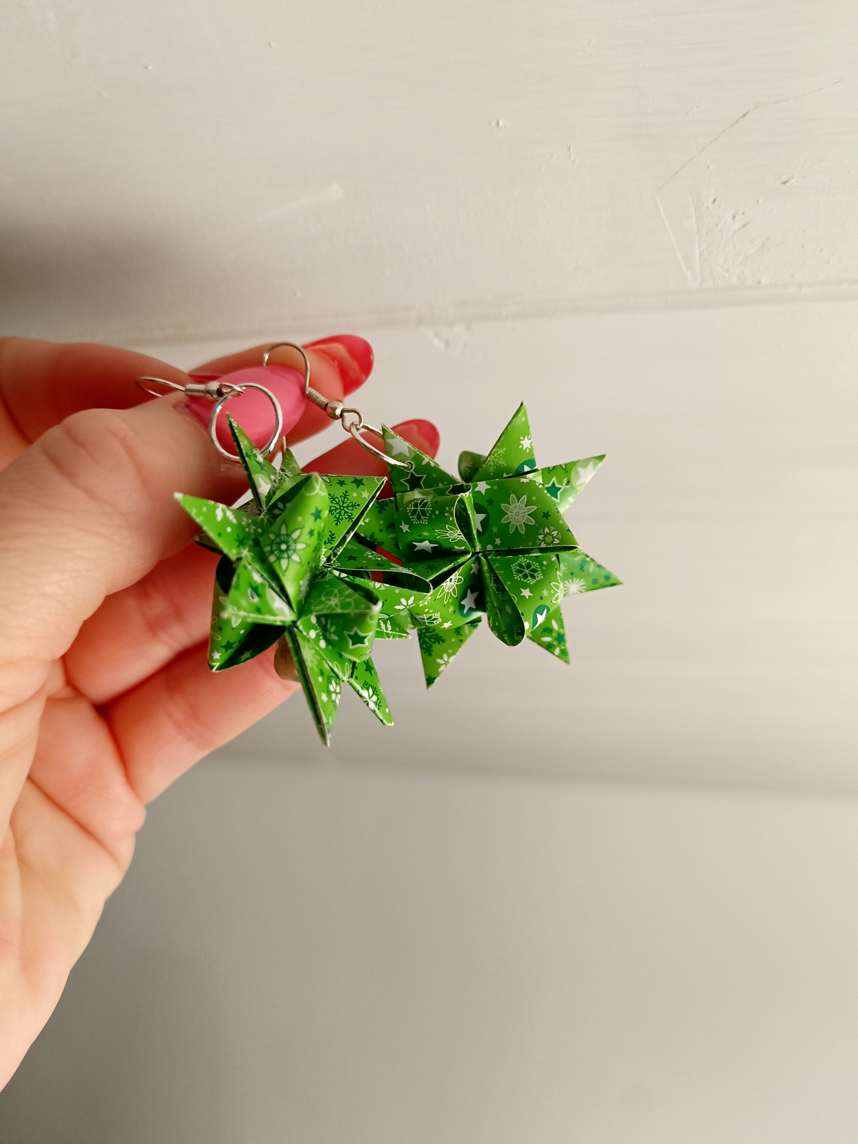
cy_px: 572
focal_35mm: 24
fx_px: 793
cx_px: 429
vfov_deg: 71.6
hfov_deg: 56.8
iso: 1183
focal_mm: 5.59
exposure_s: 1/25
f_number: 1.88
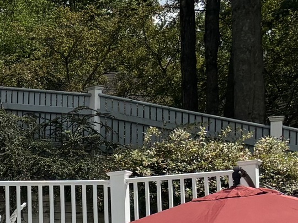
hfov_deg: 12.0
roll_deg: +1.5
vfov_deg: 9.6
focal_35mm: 148
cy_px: 376
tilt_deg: -2.9
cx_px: -279
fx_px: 1274
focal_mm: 5.96
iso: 50
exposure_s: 1/7692
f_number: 1.6
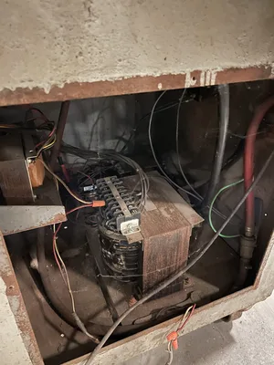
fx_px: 274
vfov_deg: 67.3
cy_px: 182
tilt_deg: -31.9
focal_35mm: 26
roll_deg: -1.4
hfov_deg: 53.1
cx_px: 137
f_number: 1.6
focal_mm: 4.2
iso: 1600
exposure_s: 1/15
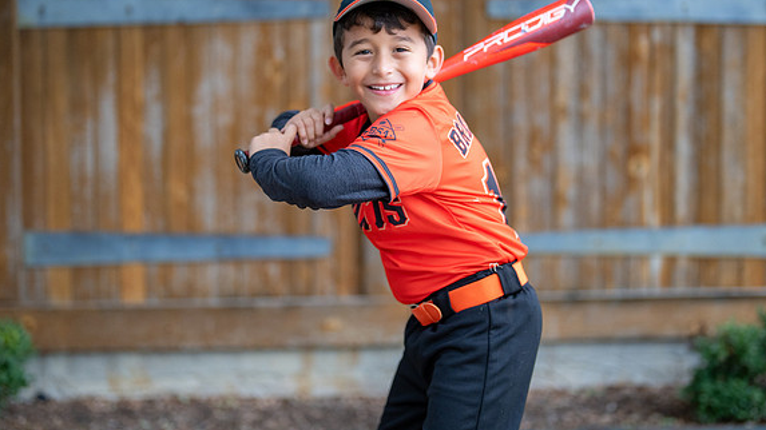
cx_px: 385
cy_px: 150
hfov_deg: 29.0
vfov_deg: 16.5
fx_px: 1482
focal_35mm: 73
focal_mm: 50
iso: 500
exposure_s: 1/640
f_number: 1.2
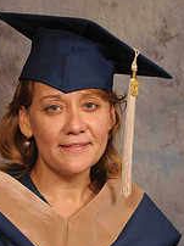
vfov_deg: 11.8
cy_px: 223
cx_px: 66
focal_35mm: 167
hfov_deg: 8.9
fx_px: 1186
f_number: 5.6
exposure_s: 1/60
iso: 200
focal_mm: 52
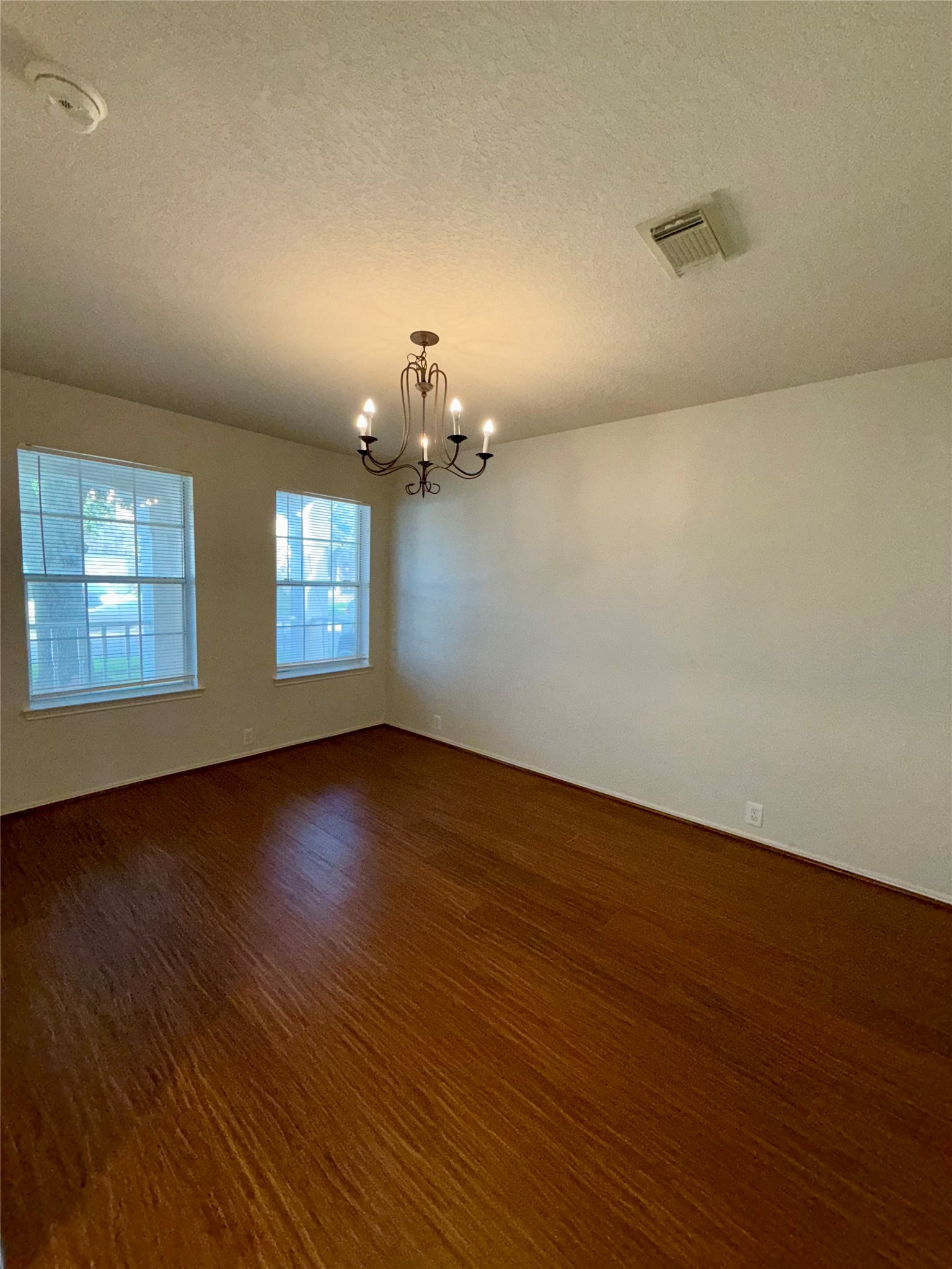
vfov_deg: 102.1
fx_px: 513
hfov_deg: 85.7
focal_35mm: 14
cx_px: 476
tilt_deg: -4.7
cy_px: 634
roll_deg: -2.2
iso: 200
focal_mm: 2.22
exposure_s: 1/120
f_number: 2.2
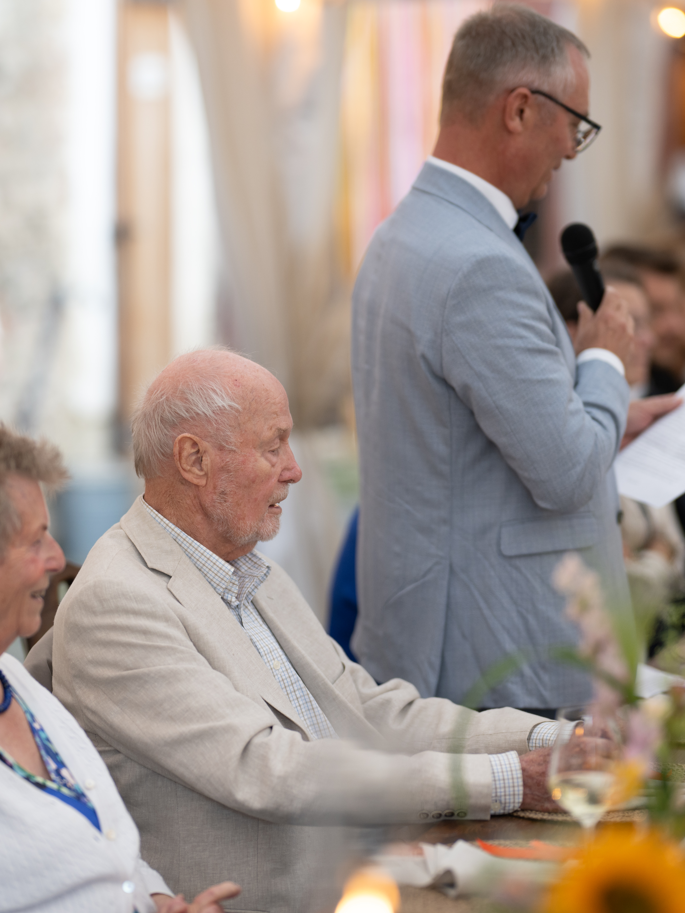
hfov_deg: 12.0
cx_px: 257
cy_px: 456
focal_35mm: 123
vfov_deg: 16.0
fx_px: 3246
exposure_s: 1/160
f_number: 1.4
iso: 200
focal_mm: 85
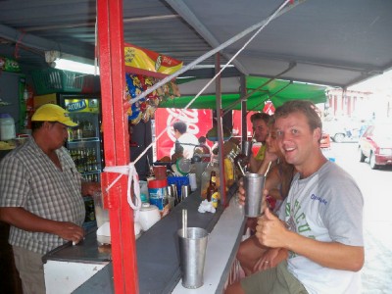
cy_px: 147
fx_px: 396
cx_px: 196
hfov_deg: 52.6
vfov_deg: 40.7
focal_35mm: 35
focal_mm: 6.3
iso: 200
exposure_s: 1/60
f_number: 3.1
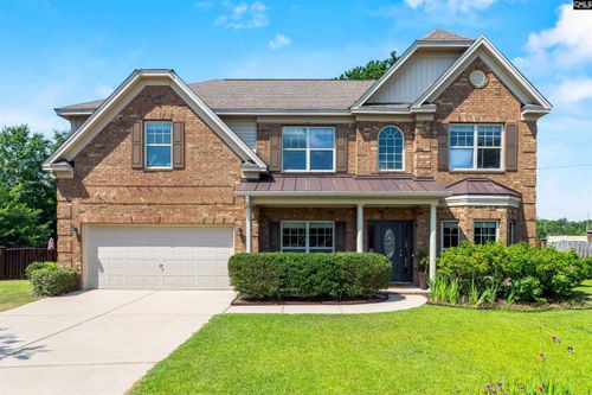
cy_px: 198
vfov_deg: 72.0
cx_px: 296
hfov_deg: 95.0
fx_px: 271
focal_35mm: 16
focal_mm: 11
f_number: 6.3
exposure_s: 1/640
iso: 200
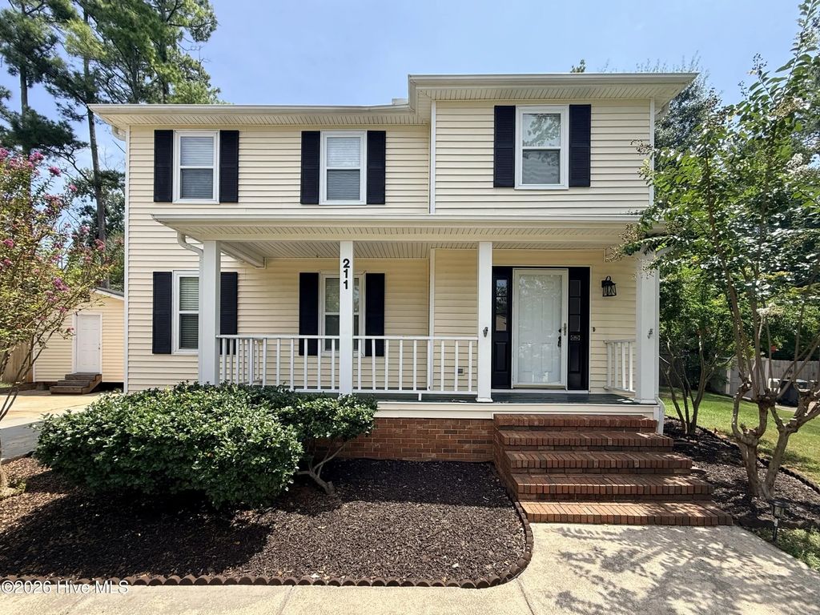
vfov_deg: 85.7
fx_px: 332
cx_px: 410
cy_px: 308
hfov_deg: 102.1
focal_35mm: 14
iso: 50
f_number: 2.2
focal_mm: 2.22
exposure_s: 1/1017
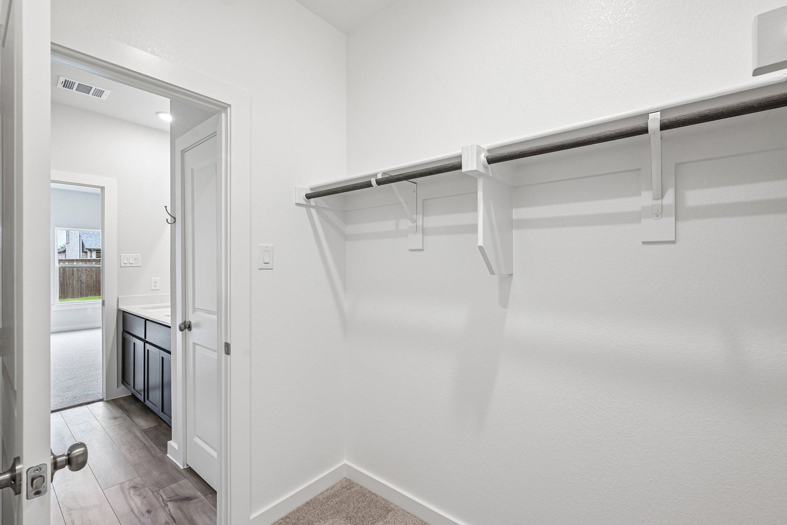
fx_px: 339
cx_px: 394
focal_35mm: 16
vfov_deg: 75.5
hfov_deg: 98.5
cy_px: 262
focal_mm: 15.5
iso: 400
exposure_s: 1/25
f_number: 8
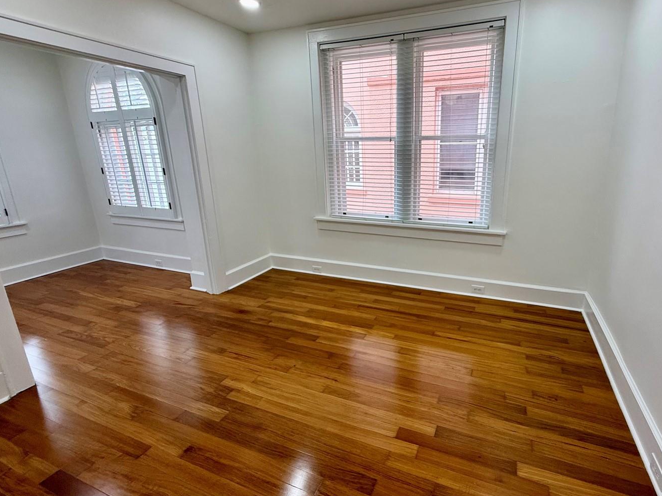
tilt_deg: -13.7
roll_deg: +0.4
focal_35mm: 17
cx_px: 392
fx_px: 325
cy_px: 231
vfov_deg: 74.6
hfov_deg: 90.1
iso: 100
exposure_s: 1/120
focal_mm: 2.22
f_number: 2.2
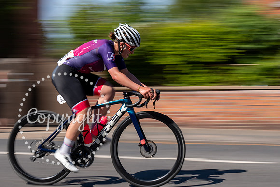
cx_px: 145
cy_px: 66
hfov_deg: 22.4
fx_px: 706
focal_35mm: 91
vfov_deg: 15.1
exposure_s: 1/40
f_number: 18
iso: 100
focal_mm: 70
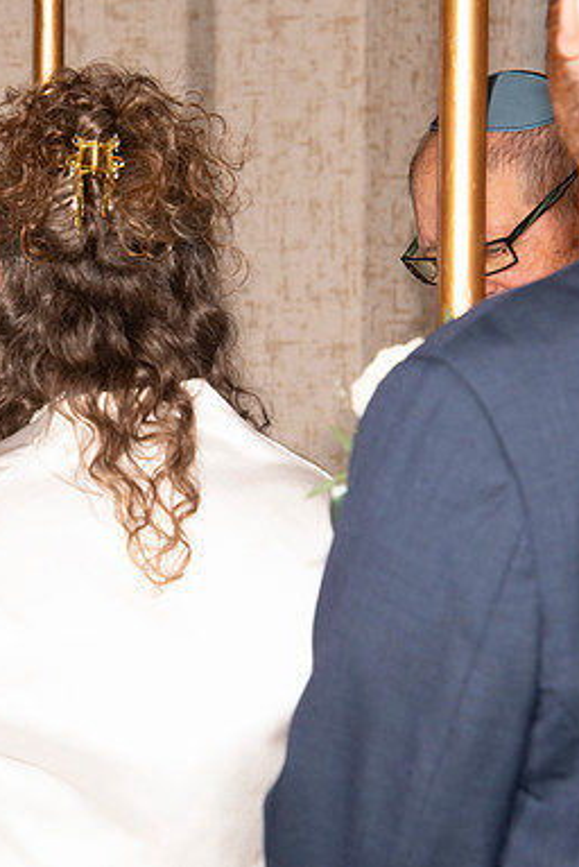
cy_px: 434
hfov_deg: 6.0
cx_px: 29
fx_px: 5466
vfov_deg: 9.1
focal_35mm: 227
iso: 1000
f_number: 10
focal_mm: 150
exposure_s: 1/160
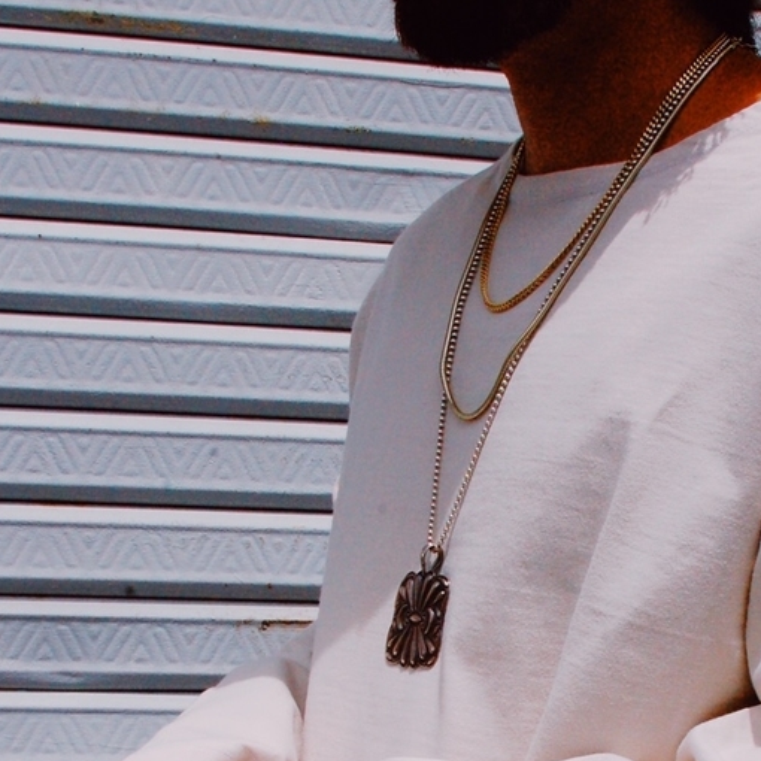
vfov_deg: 16.2
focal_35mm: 105
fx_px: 2612
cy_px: 800
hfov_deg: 16.5
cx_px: 503
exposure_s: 1/1000
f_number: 16
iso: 800
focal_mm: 35
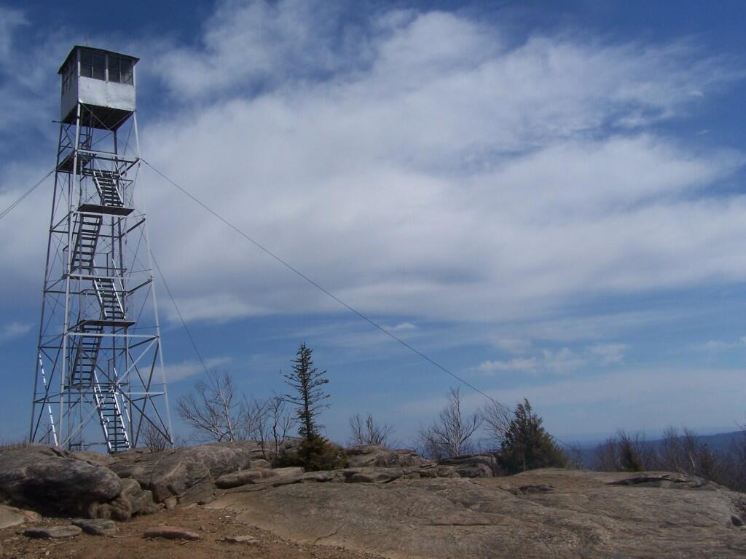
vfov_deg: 37.7
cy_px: 280
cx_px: 373
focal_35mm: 38
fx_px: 819
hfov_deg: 49.0
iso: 80
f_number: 5.6
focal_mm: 6.3
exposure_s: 1/1250
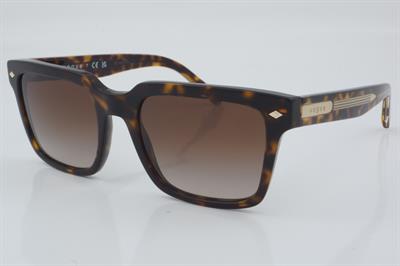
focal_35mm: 75
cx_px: 200
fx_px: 833
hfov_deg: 27.0
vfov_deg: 18.2
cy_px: 133
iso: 100
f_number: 32
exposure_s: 1/3
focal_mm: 50
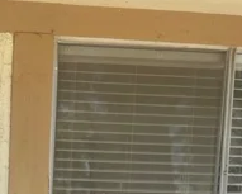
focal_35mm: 99
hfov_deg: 17.9
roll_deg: -0.4
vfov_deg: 14.1
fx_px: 709
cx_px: -87
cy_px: 325
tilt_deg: -9.0
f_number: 1.6
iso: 50
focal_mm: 5.1
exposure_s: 1/688
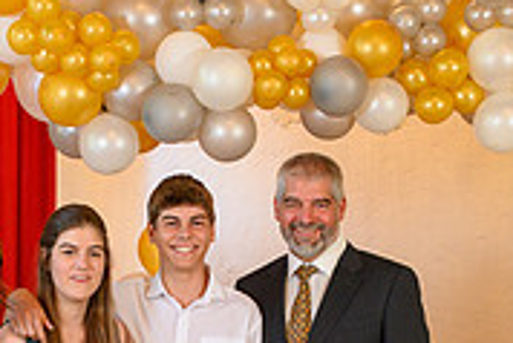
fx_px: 1626
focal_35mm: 114
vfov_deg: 11.8
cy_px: 427
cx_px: 135
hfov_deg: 17.8
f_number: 3.5
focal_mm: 35
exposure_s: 1/100
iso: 1250
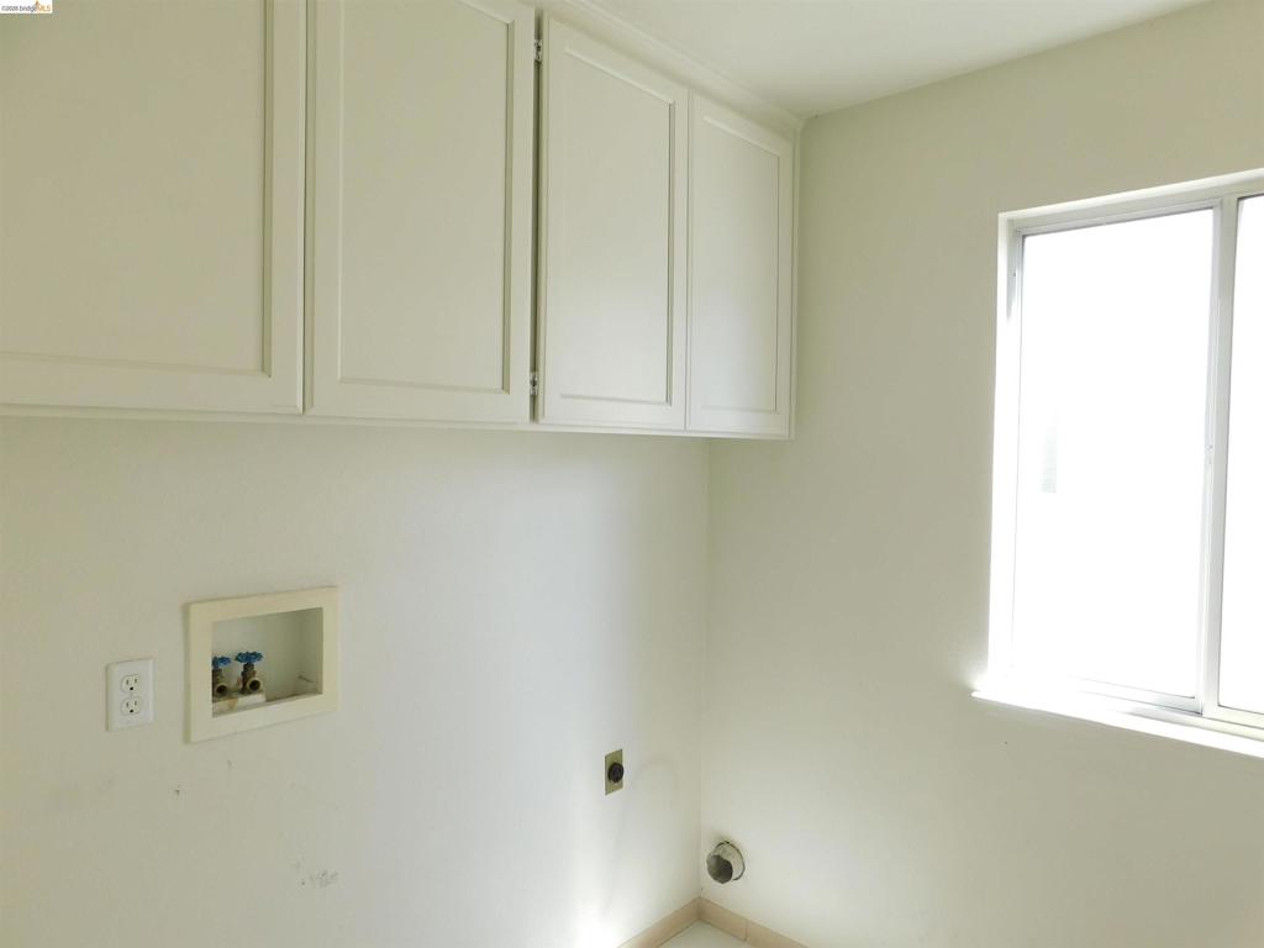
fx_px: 840
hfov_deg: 73.9
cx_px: 632
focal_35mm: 23
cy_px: 474
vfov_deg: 58.9
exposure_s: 1/60
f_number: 3
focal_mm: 4
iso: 125
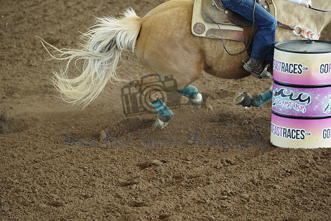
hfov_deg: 10.3
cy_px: 110
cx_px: 166
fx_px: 1839
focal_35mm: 200
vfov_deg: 6.9
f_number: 3.5
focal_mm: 200
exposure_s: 1/1000
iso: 5000
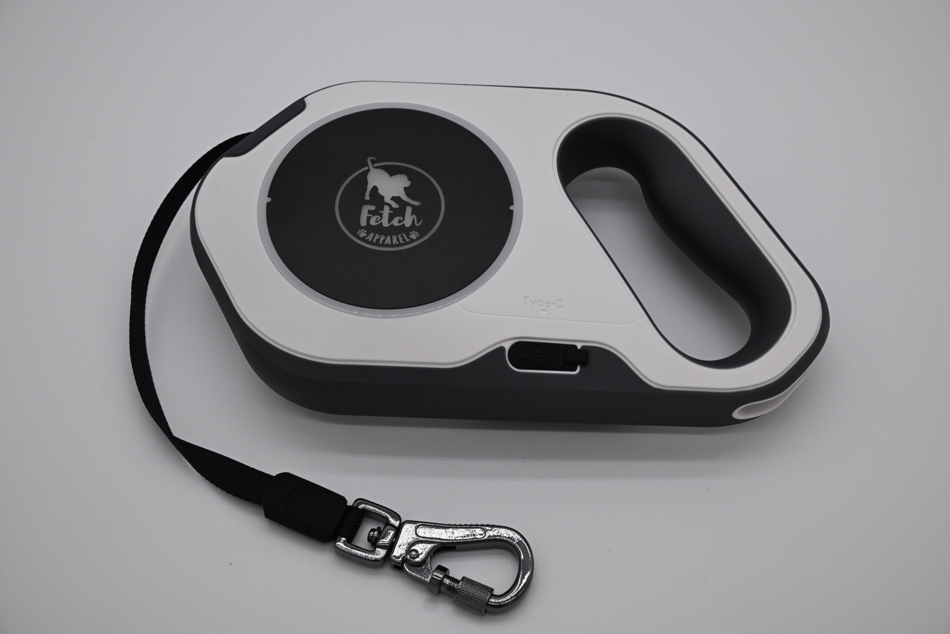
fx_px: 1148
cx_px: 475
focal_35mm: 44
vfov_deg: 30.9
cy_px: 317
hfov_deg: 45.0
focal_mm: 29
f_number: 7.1
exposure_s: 1/200
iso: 100
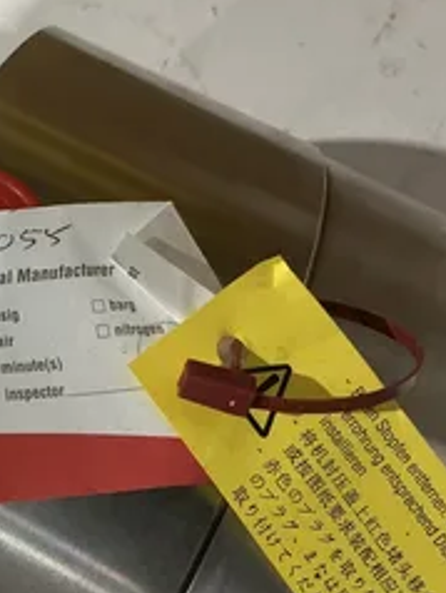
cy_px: 262
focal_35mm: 47
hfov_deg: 28.4
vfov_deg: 40.3
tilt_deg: -82.2
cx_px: -32
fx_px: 806
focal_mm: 3
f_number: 1.8
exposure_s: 1/60
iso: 125
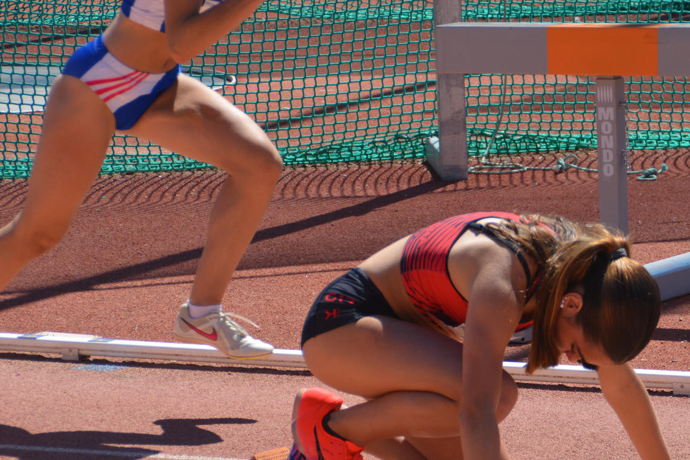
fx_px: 4465
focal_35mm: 233
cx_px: 573
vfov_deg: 5.9
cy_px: 356
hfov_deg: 8.8
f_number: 6.3
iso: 400
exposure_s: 1/1600
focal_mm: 86
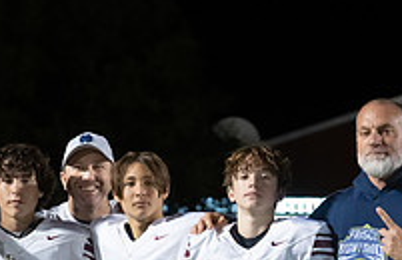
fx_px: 2622
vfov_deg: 5.6
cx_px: -2
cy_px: 341
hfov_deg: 8.7
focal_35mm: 237
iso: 4000
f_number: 3.5
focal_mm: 74
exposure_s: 1/320
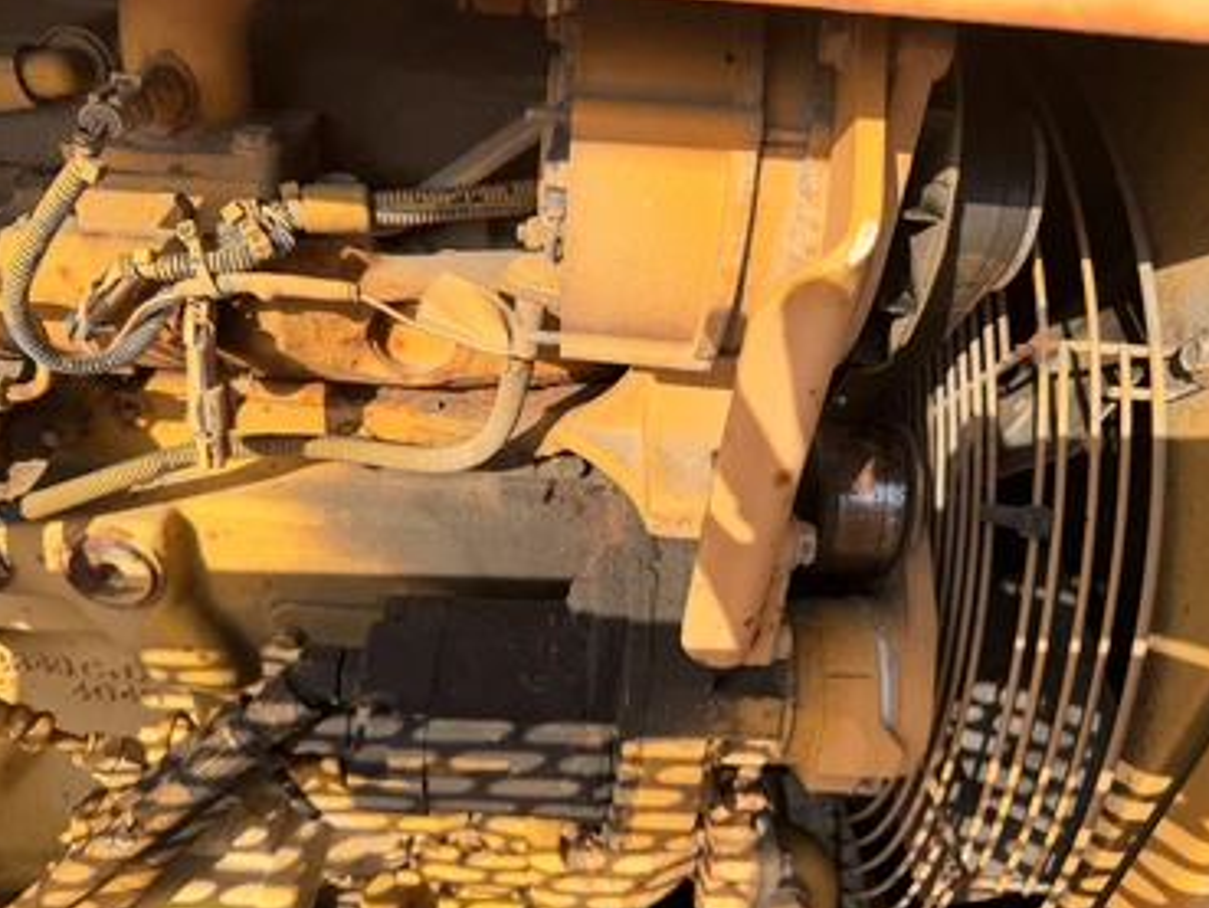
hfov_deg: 67.3
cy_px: 436
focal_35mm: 26
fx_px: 908
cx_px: 586
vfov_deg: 53.1
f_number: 1.78
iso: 80
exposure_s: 1/2907
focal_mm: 6.76
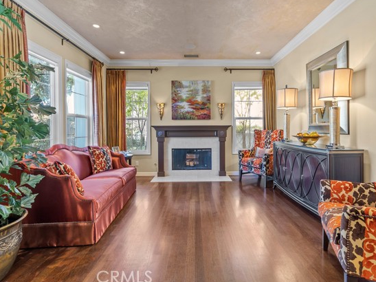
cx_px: 197
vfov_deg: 71.6
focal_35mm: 18
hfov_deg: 87.7
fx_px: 195
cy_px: 140
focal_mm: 16
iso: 160
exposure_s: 1/1.25
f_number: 8
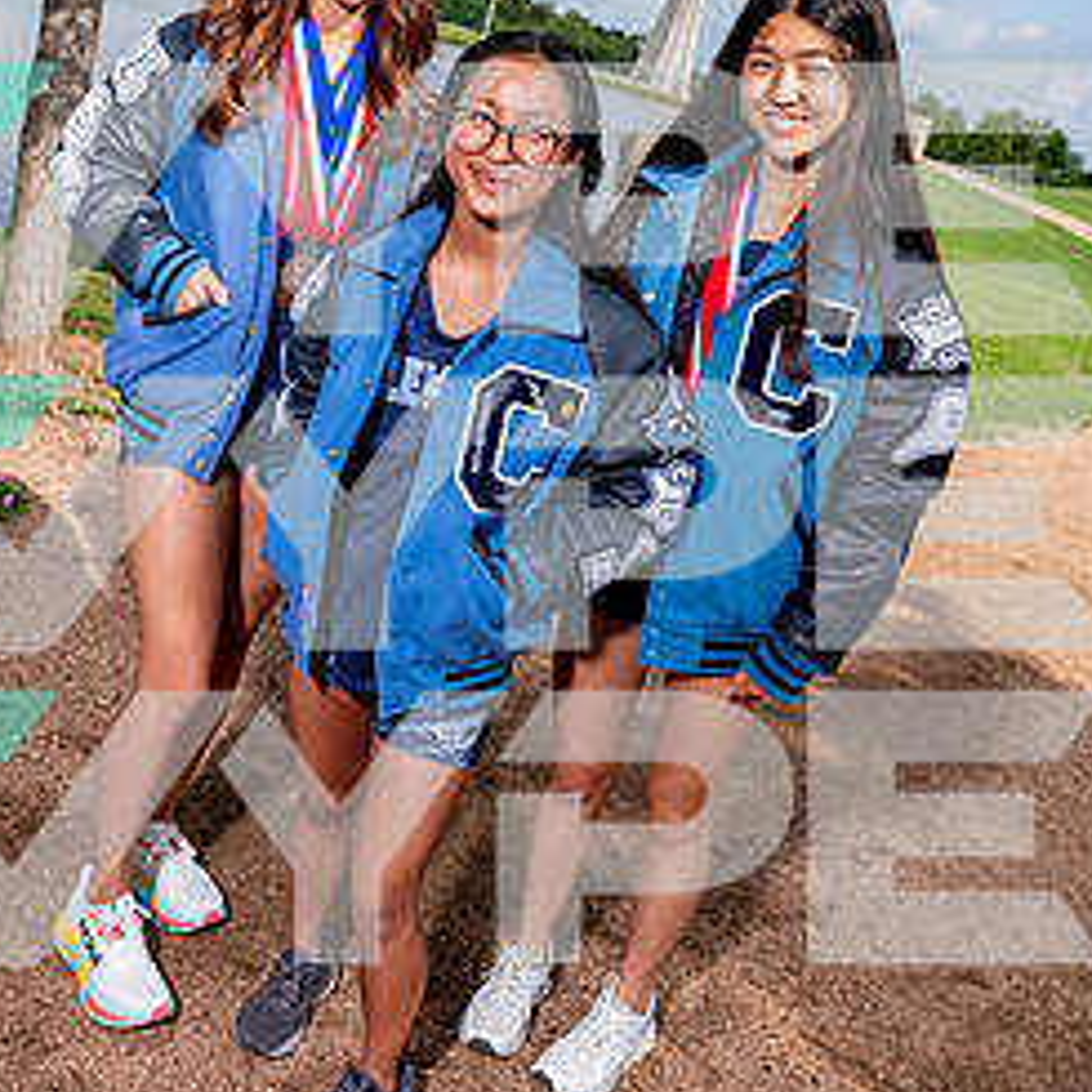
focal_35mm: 39
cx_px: 455
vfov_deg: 42.8
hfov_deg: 42.7
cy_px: 517
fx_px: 1392
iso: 100
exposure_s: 1/640
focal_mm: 25
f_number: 5.6
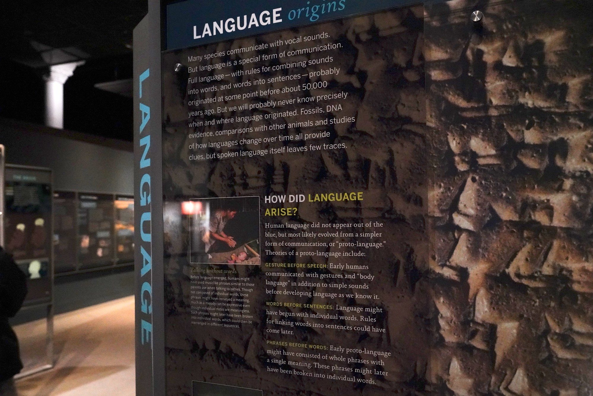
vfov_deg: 46.4
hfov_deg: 65.5
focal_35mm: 28
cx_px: 296
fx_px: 461
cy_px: 198
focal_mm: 28
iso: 10000
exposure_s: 1/80
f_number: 4.5
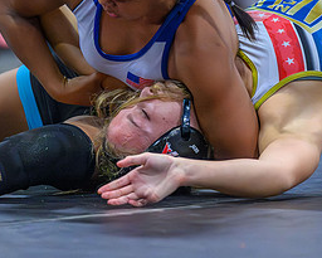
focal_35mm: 573
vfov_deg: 2.7
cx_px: 231
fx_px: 5463
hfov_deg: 3.4
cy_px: 120
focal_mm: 200
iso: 12800
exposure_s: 1/800
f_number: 2.8
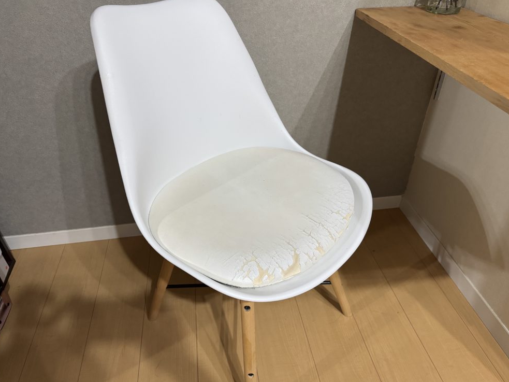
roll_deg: +1.3
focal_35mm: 25
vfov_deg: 54.9
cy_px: 195
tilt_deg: -35.8
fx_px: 368
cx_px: 251
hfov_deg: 69.4
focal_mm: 6.76
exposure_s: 1/60
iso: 500
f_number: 1.78
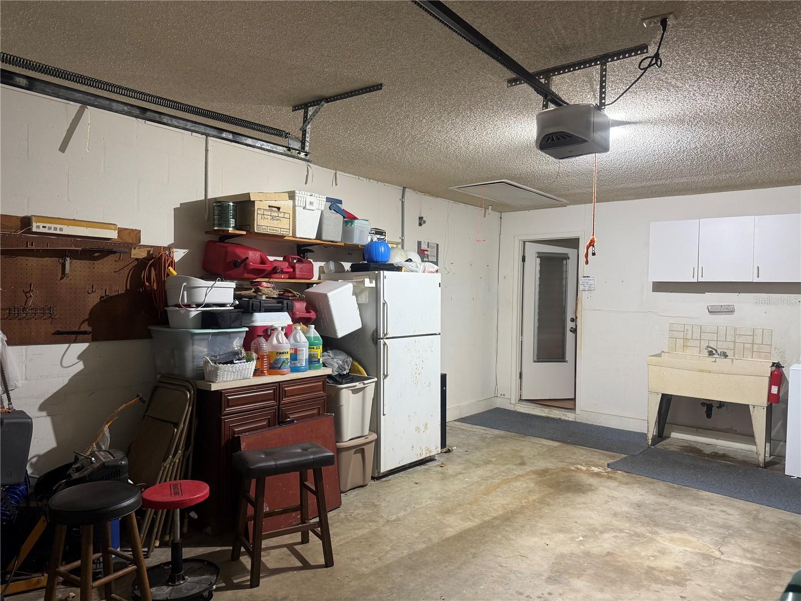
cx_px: 400
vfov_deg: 56.8
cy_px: 300
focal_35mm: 24
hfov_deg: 71.6
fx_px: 555
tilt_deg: -0.9
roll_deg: -1.4
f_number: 1.78
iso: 200
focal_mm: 6.76
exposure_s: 1/60
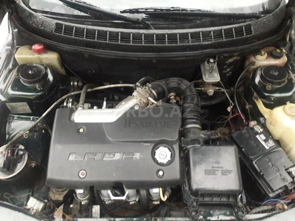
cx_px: 148
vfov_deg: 49.7
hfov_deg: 63.4
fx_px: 239
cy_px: 110
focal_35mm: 28
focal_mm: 3.7
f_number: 1.9
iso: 800
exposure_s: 1/17
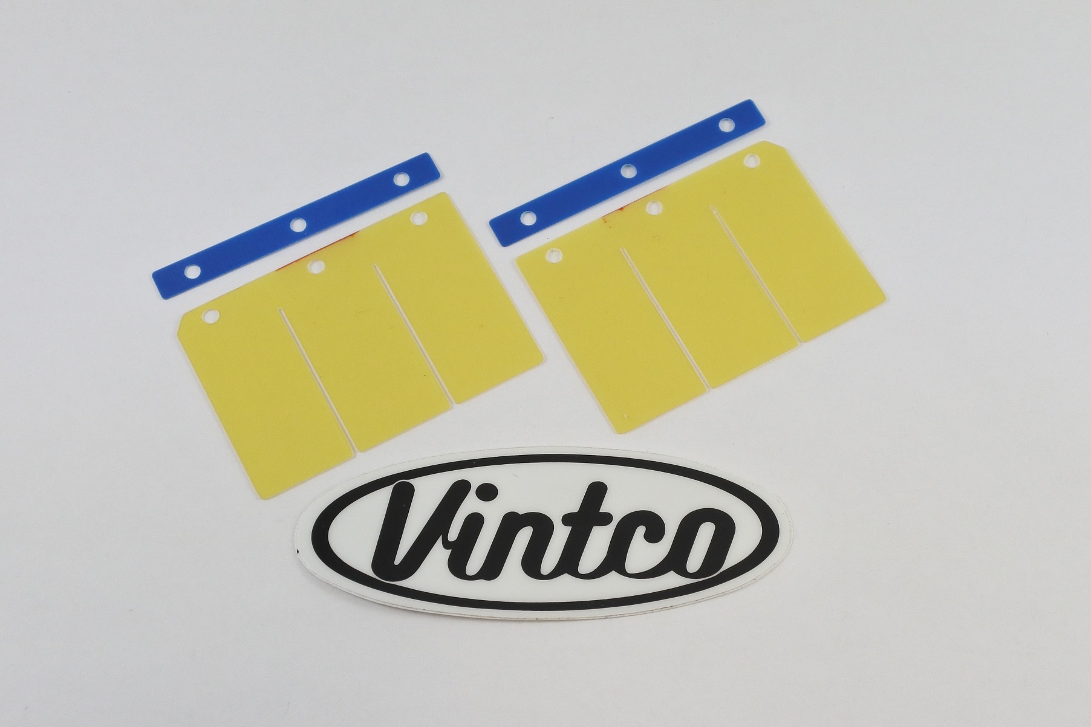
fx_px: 1152
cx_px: 546
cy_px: 364
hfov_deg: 50.7
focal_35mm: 38
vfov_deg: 35.1
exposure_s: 1/200
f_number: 4
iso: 400
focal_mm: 14.3
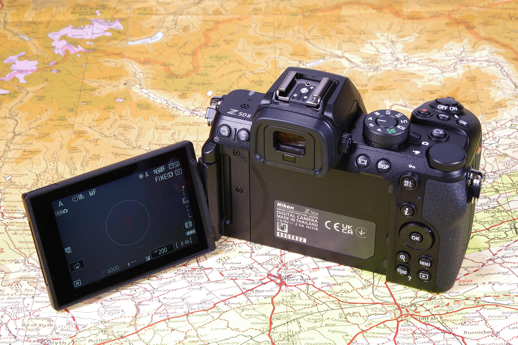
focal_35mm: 92
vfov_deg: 14.9
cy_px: 172
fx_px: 1324
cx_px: 259
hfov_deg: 22.1
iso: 100
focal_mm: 60
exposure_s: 1/2
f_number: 16
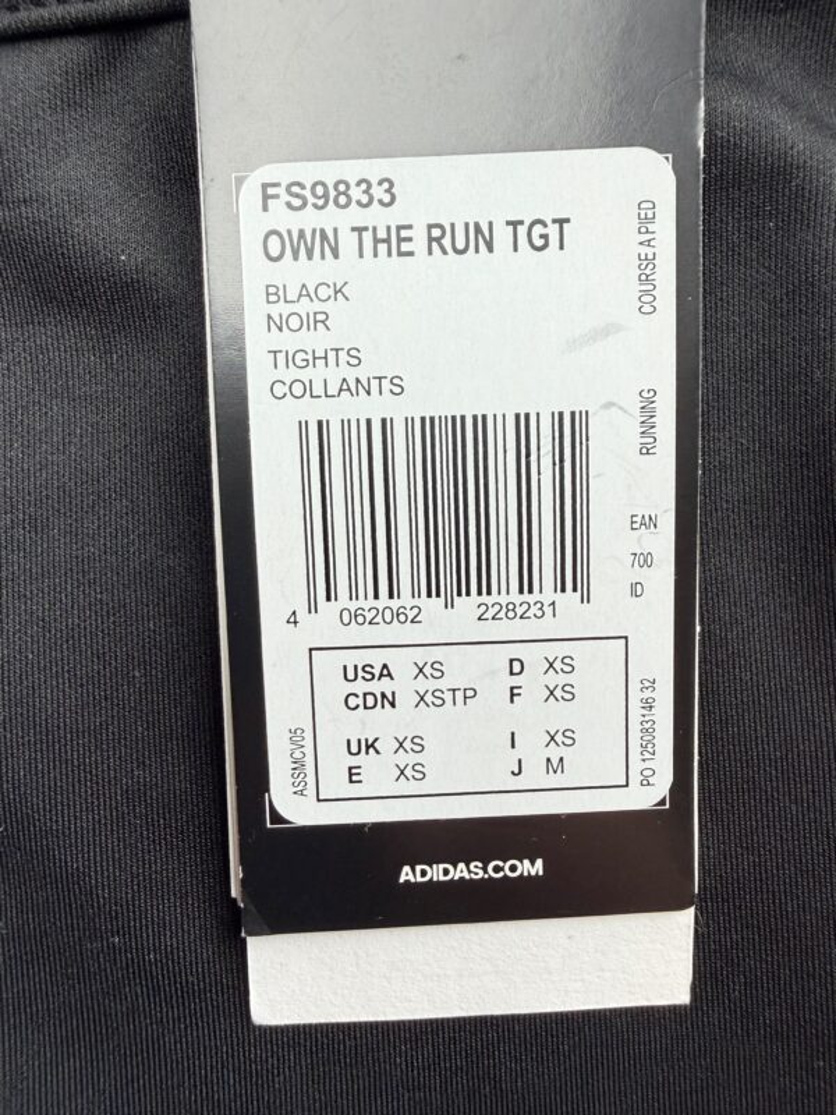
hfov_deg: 56.8
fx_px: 773
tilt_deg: -78.8
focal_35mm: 24
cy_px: 558
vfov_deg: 71.6
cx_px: 418
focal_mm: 2.22
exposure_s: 1/100
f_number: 2.2
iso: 160
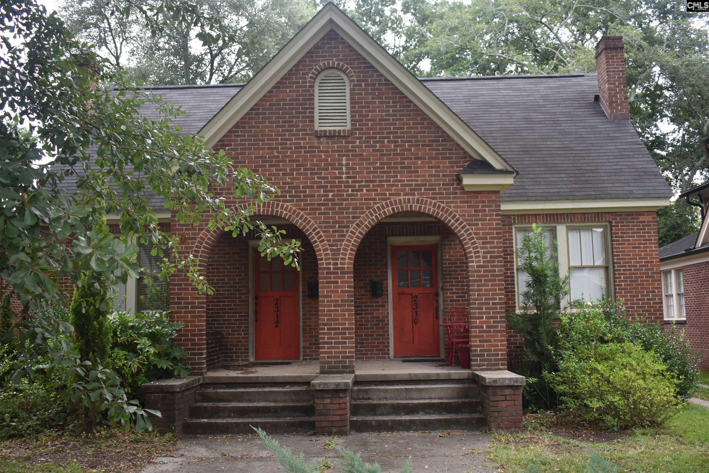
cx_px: 354
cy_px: 236
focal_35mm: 34
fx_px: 679
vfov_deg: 38.4
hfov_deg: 55.1
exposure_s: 1/250
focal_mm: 23
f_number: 3.8
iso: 720
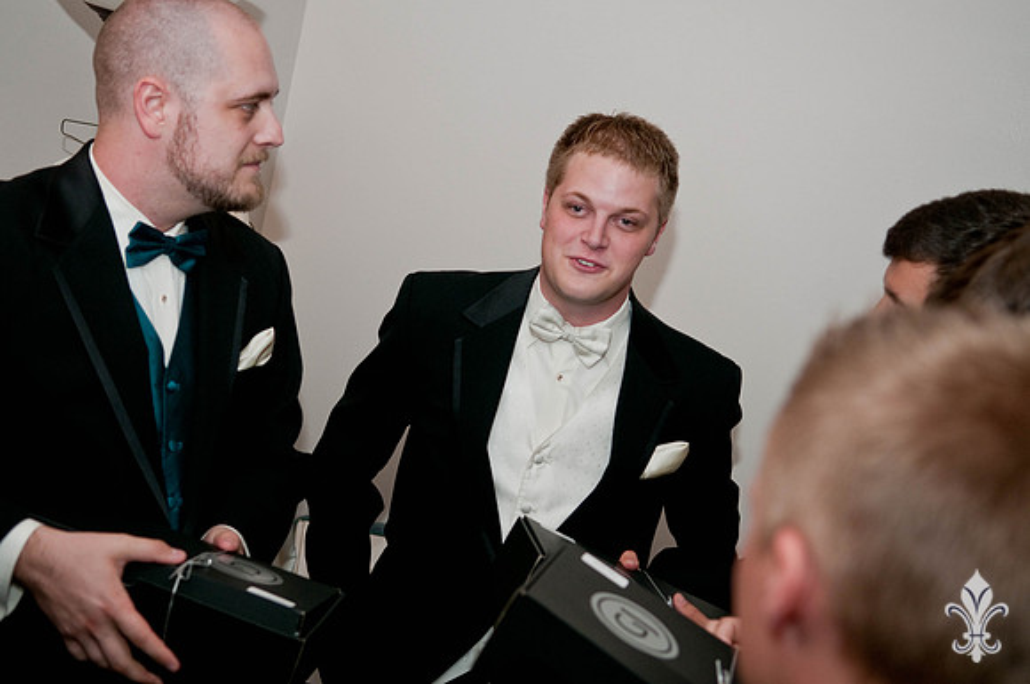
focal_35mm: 57
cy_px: 342
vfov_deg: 23.7
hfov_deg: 35.1
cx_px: 515
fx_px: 1629
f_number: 2.8
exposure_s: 1/125
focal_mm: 38
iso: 200
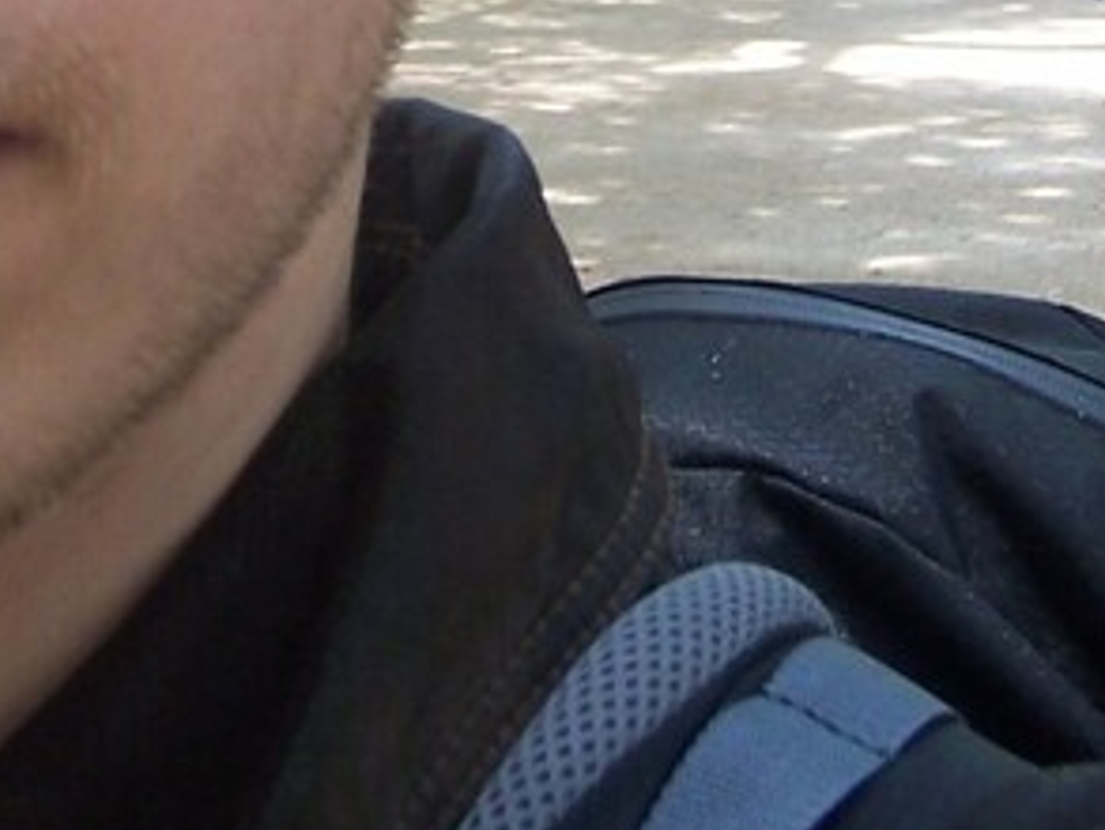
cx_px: 481
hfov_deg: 15.0
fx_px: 4183
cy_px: -324
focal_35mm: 131
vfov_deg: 11.0
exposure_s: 1/160
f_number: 2.8
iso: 80
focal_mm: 6.2
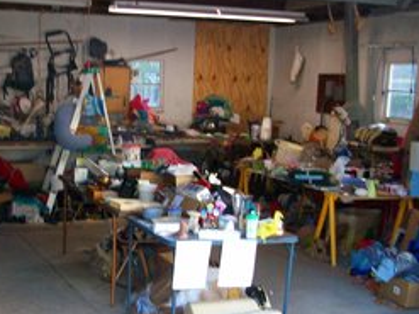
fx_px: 665
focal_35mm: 55
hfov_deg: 34.5
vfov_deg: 26.4
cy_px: 205
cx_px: 124
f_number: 2.8
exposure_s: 1/60
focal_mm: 5.7
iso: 160
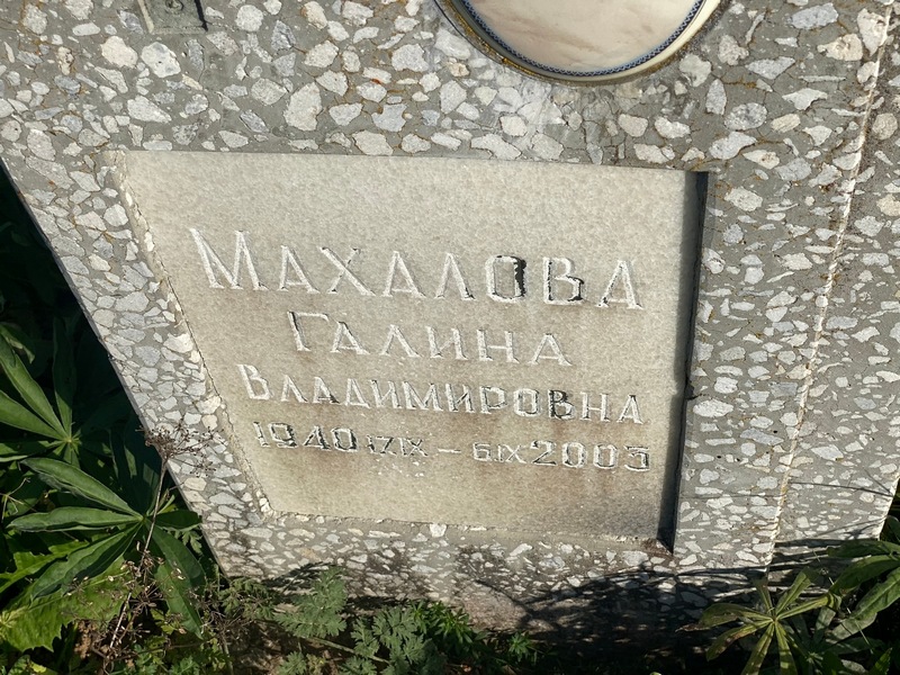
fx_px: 1352
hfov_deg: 36.8
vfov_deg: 28.0
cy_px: 338
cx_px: 450
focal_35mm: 52
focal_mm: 6
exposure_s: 1/2083
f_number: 2
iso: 20
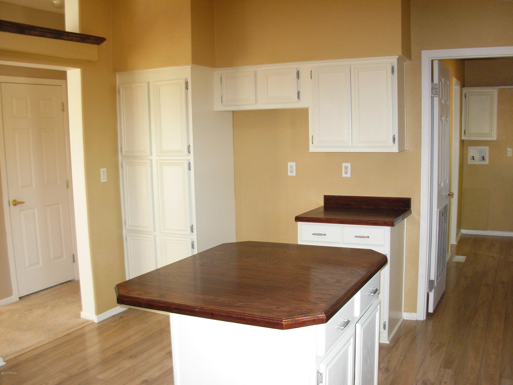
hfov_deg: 49.0
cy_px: 192
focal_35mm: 38
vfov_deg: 37.7
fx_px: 563
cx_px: 256
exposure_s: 1/71.8
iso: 251
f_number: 2.9
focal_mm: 6.3
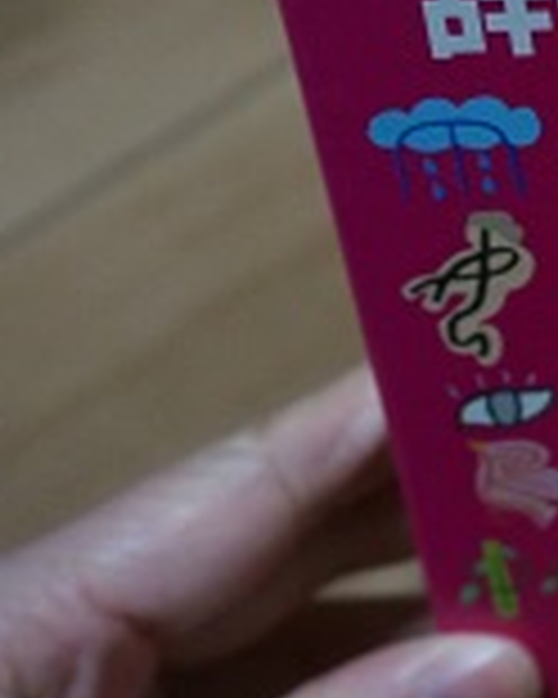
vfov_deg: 20.2
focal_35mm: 93
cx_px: 896
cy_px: 124
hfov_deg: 15.0
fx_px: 1930
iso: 1250
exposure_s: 1/60
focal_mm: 21
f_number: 4.5
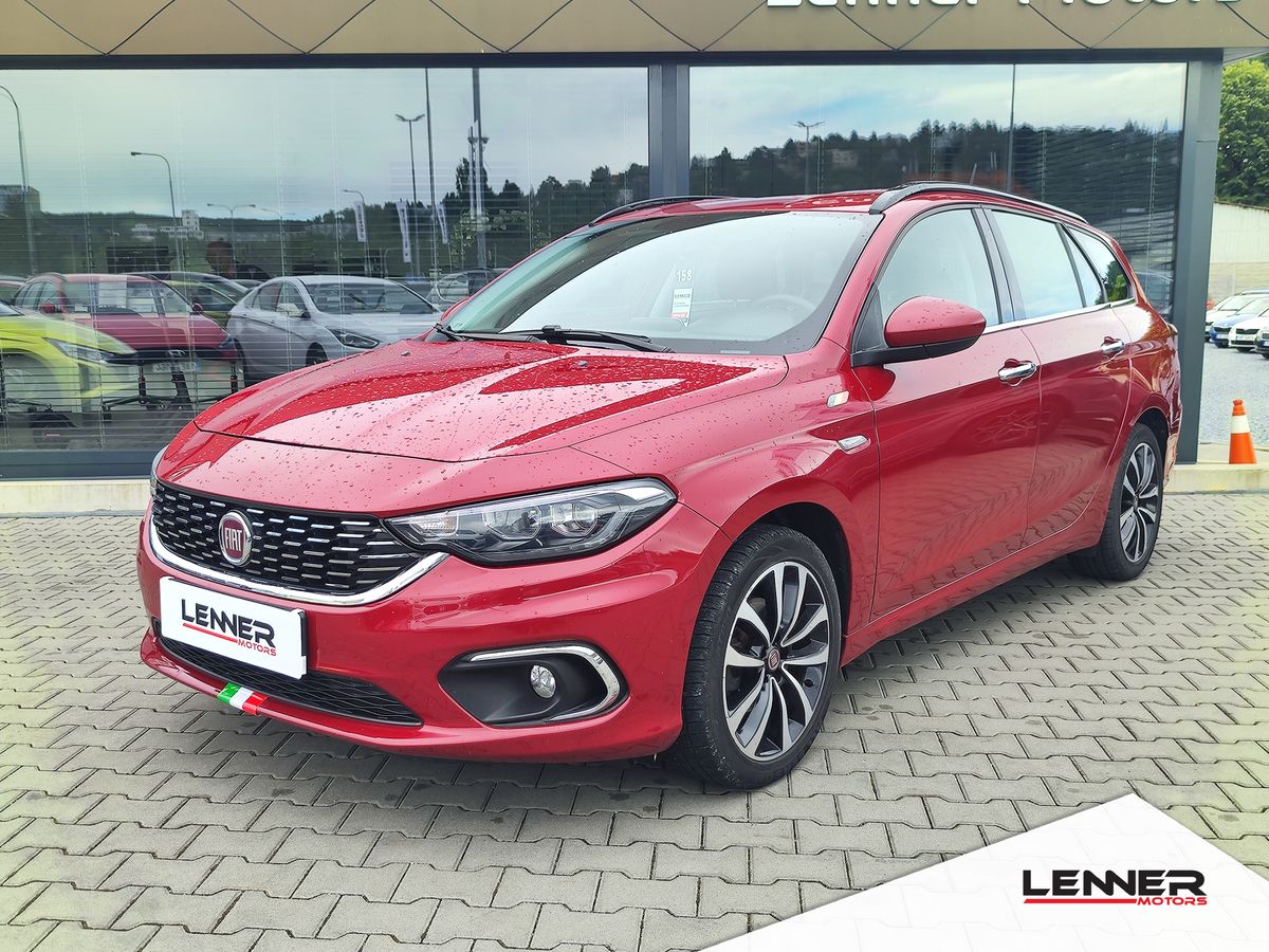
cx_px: 634
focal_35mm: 23
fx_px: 843
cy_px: 476
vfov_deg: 58.9
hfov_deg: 73.9
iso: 50
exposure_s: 1/208
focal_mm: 7.01
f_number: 1.69
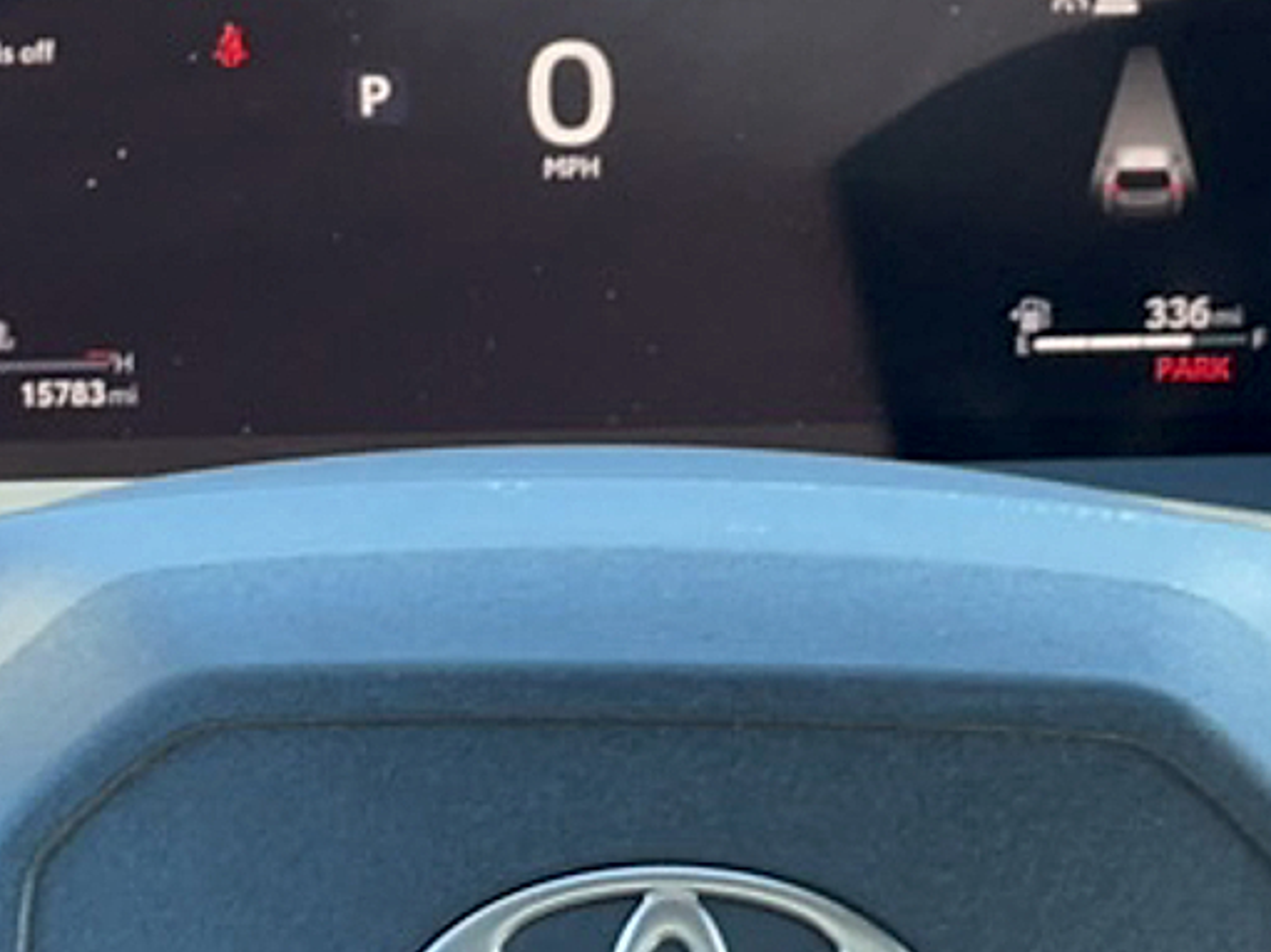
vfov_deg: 15.7
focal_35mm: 94
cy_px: 497
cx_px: 696
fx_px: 3451
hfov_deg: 20.9
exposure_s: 1/60
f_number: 1.8
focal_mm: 3
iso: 40
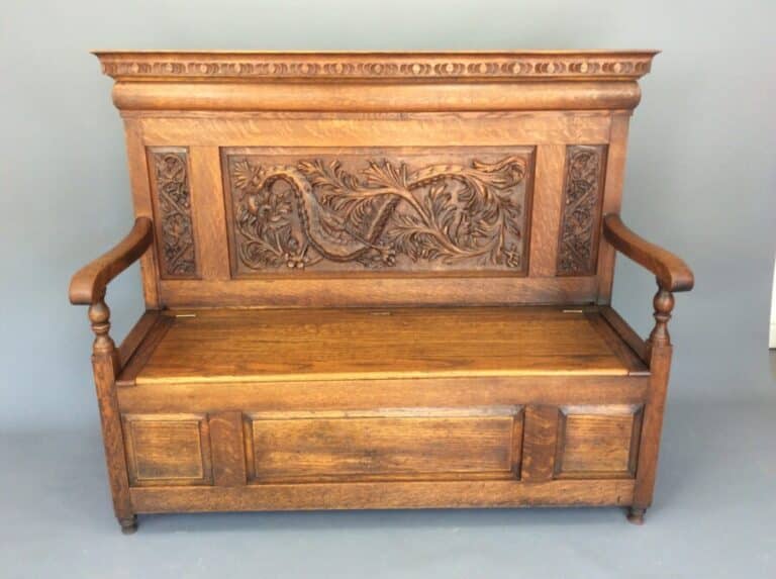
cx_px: 388
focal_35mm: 32
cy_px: 290
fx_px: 716
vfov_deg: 44.0
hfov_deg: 56.9
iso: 64
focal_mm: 3.3
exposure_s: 1/25
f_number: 2.4
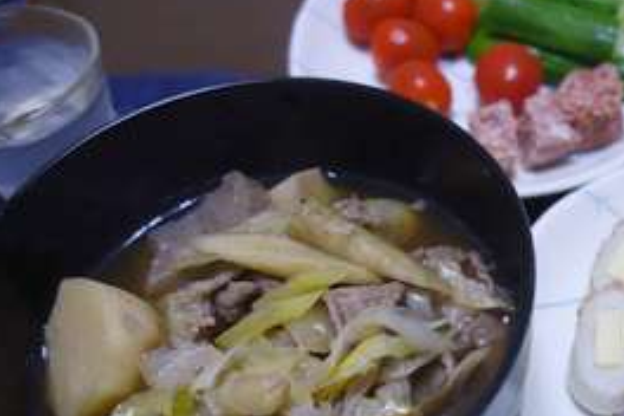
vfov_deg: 25.5
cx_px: 541
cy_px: 249
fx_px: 919
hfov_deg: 35.7
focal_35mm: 53
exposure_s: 1/80
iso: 800
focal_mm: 10.4
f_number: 1.8
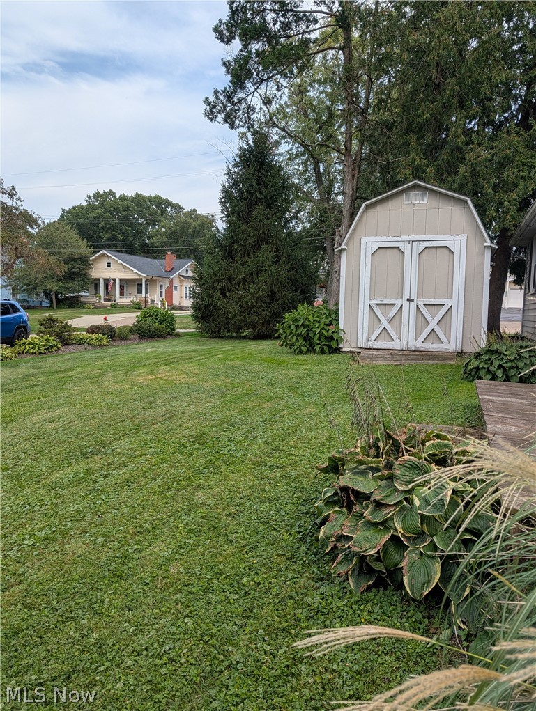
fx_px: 494
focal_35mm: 24
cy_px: 356
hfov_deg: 56.9
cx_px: 268
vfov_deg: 71.5
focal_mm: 6.9
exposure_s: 1/797
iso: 20
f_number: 1.68
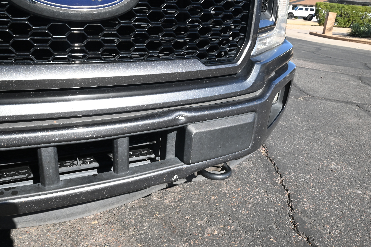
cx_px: 186
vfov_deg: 43.6
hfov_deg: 61.9
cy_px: 124
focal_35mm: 30
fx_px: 309
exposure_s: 1/200
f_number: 22
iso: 1250
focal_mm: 30
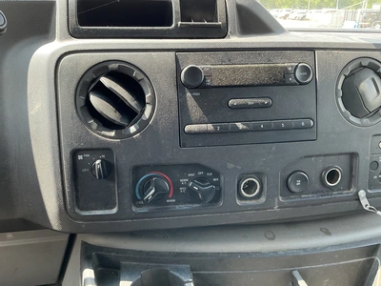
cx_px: 190
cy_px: 143
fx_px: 308
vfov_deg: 49.7
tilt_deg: -23.7
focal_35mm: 28
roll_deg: +0.5
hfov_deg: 63.4
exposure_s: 1/119
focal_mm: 3
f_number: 1.8
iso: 64
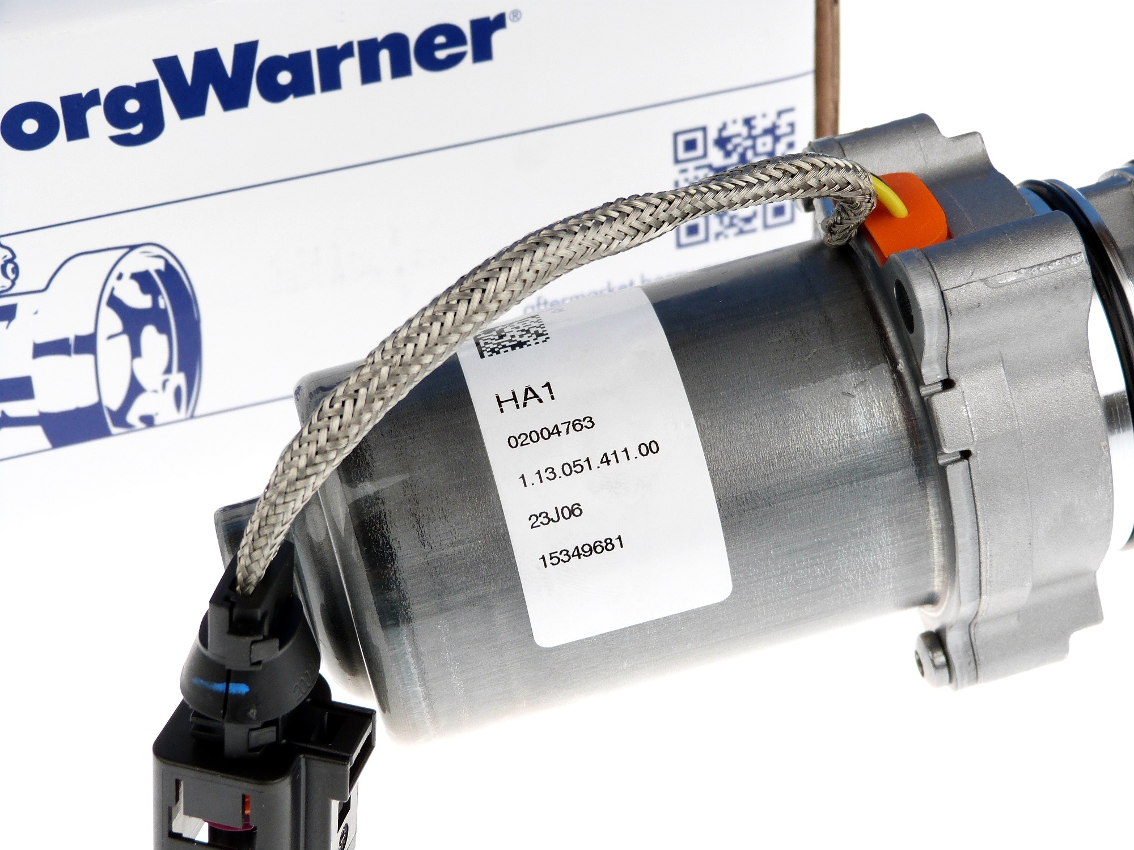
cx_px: 567
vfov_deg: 20.2
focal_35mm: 73
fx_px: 2391
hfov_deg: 26.7
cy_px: 425
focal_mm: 13.2
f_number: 3.3
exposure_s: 1/100
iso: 100
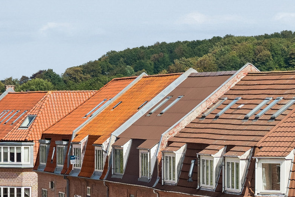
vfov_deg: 4.8
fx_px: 2335
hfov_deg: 7.2
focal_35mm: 285
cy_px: 82
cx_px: 6
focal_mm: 75
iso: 400
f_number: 10
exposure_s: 1/500
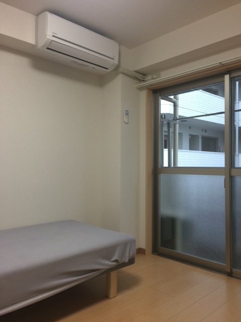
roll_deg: +0.5
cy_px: 161
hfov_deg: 48.2
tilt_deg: +1.0
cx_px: 120
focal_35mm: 29
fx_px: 269
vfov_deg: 61.7
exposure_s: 1/33
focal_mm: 4.15
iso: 100
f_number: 2.2
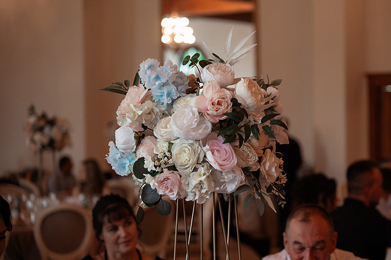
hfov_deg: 22.2
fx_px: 993
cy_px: 135
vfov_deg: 14.9
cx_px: 235
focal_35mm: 91
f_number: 2.8
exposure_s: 1/320
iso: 2500
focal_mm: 75
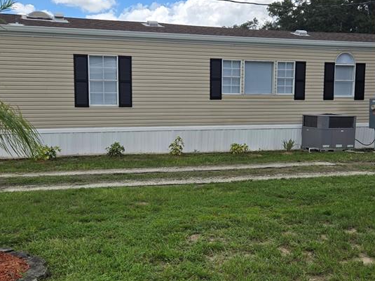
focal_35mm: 44
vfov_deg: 32.8
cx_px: 202
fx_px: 477
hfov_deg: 42.9
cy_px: 160
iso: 25
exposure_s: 1/1894
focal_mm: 5.4
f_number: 1.8
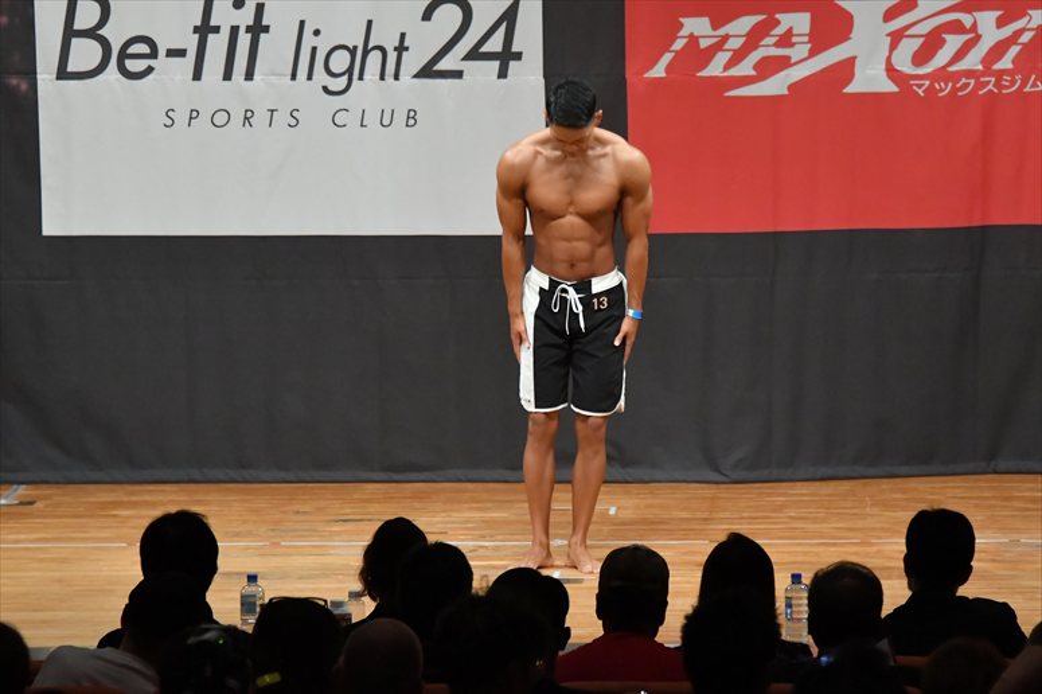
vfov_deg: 5.7
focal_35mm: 240
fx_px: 6943
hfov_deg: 8.6
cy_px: 347
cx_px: 521
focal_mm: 160
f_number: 5.6
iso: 7200
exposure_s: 1/400
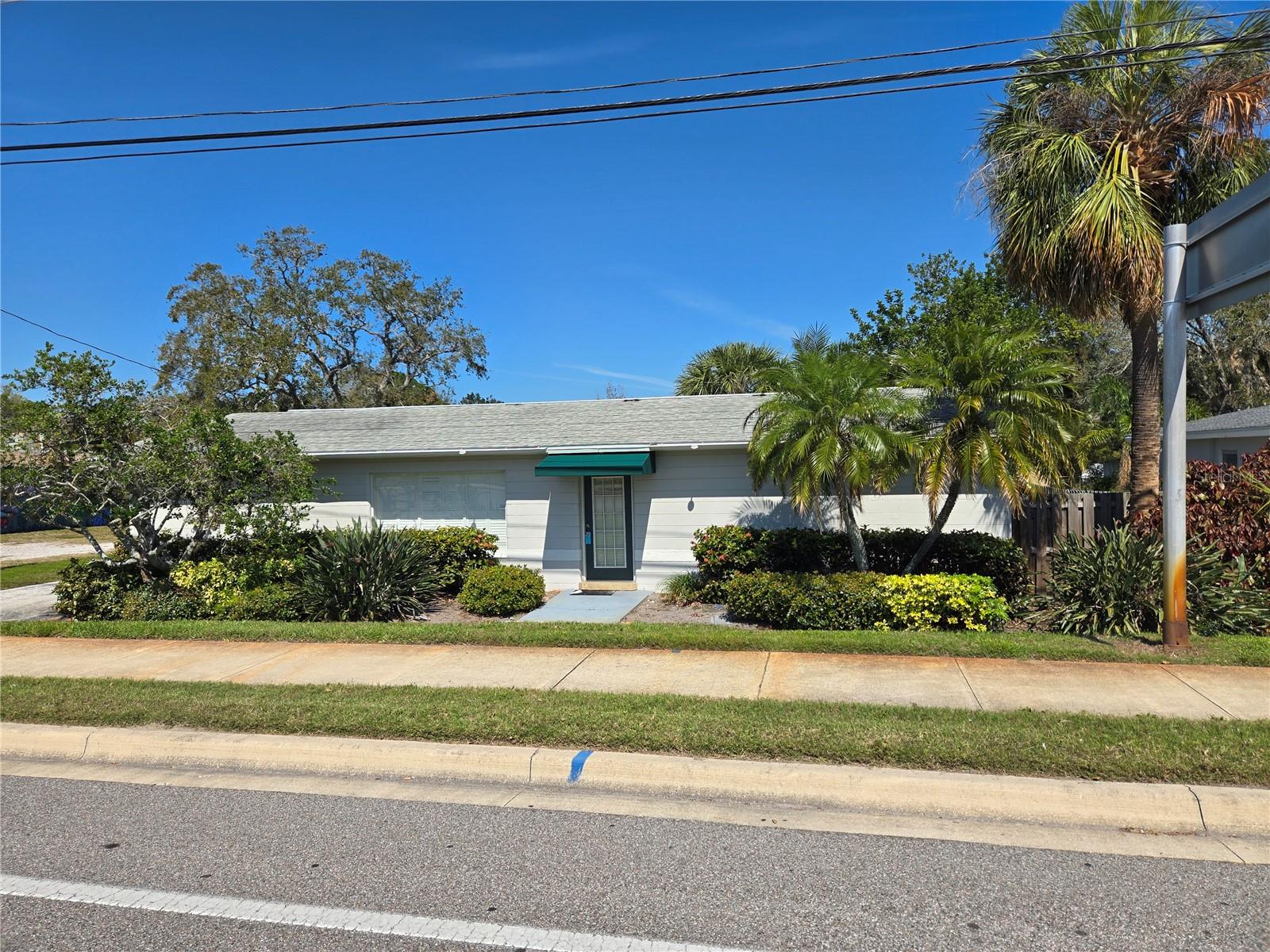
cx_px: 635
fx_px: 844
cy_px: 476
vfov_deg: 58.9
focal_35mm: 23
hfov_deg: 73.9
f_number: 1.8
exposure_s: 1/2593
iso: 25
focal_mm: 5.4
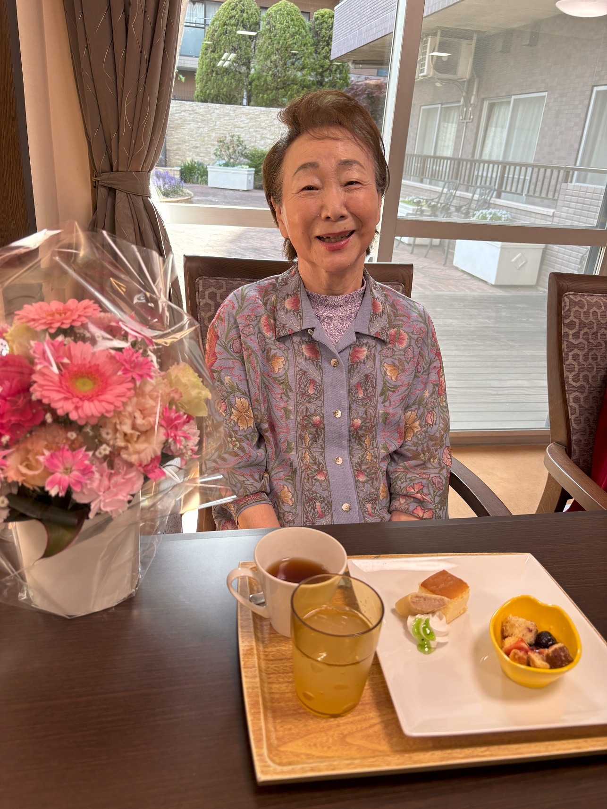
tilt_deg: -20.8
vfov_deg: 67.3
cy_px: 404
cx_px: 304
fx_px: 608
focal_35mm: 26
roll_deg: -5.6
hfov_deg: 53.1
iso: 64
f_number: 1.6
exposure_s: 1/121
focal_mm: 5.96
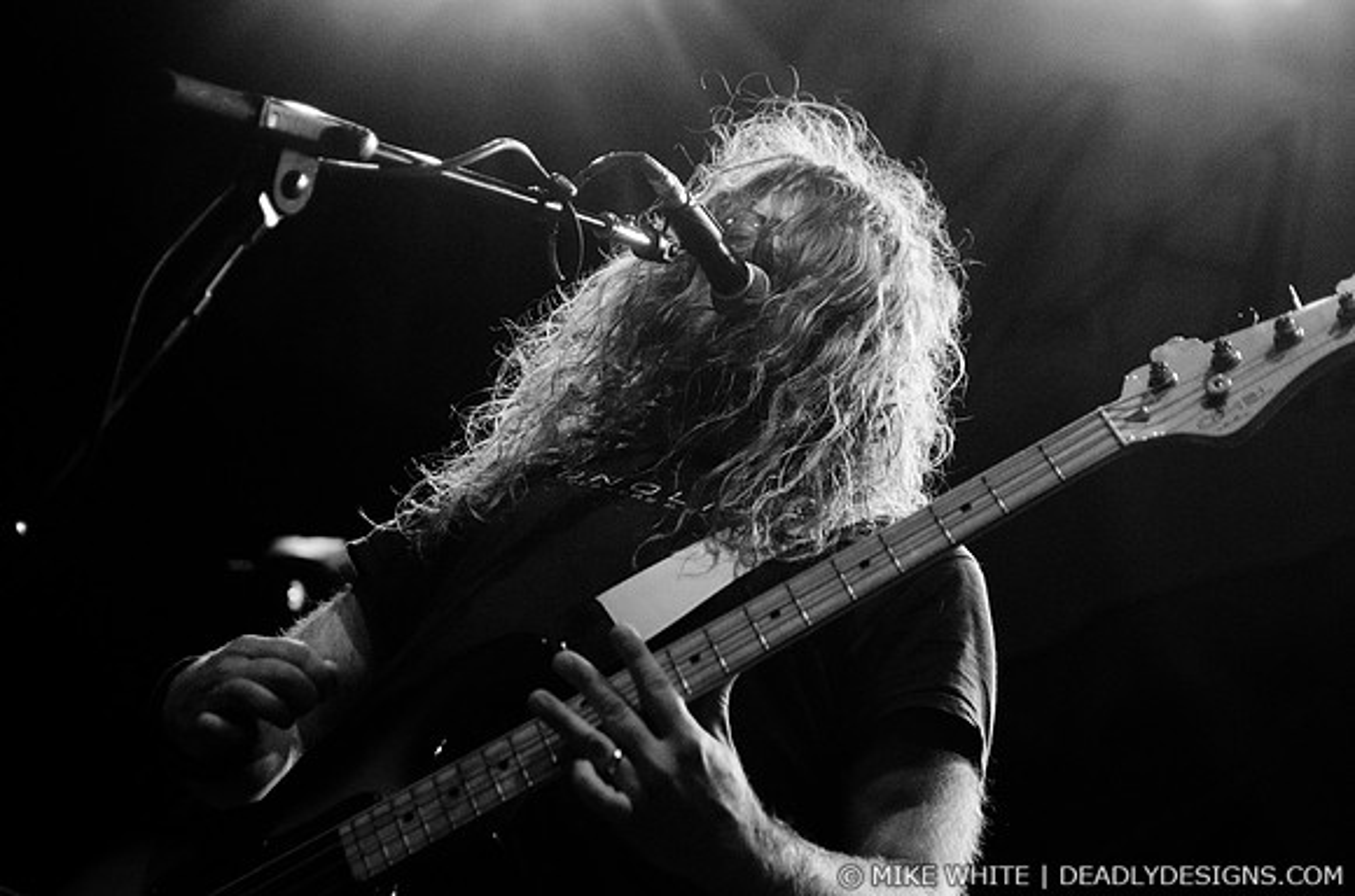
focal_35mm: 78
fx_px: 2929
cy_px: 448
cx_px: 678
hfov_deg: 26.0
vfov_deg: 17.4
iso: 2000
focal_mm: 52
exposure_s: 1/160
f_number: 2.8
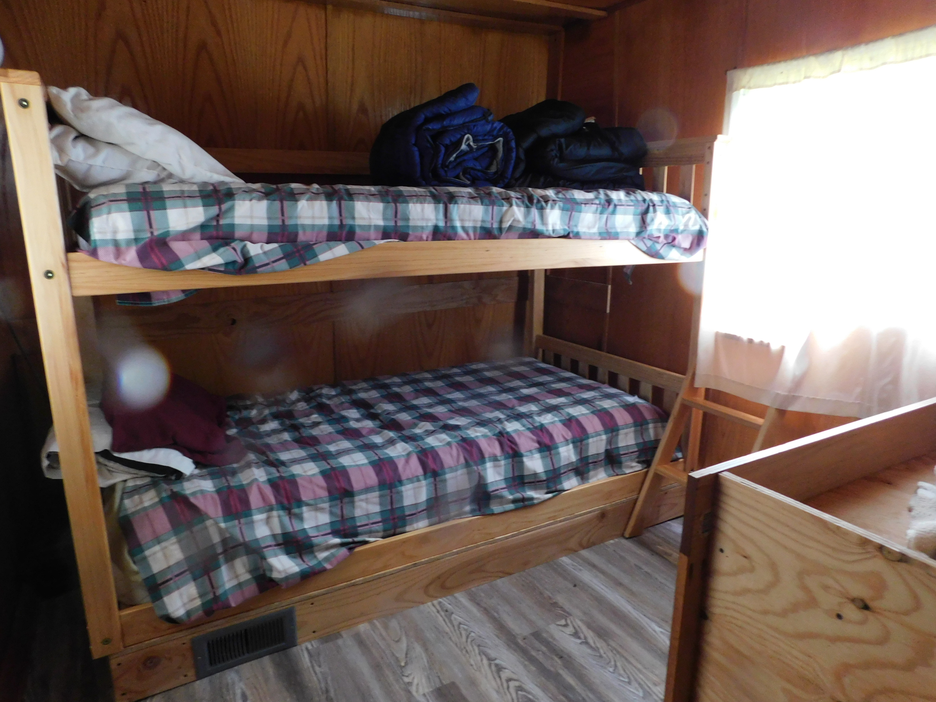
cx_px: 468
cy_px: 351
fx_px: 622
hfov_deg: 73.9
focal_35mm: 23
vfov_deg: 58.9
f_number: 3
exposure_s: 1/13
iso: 400
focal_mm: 4
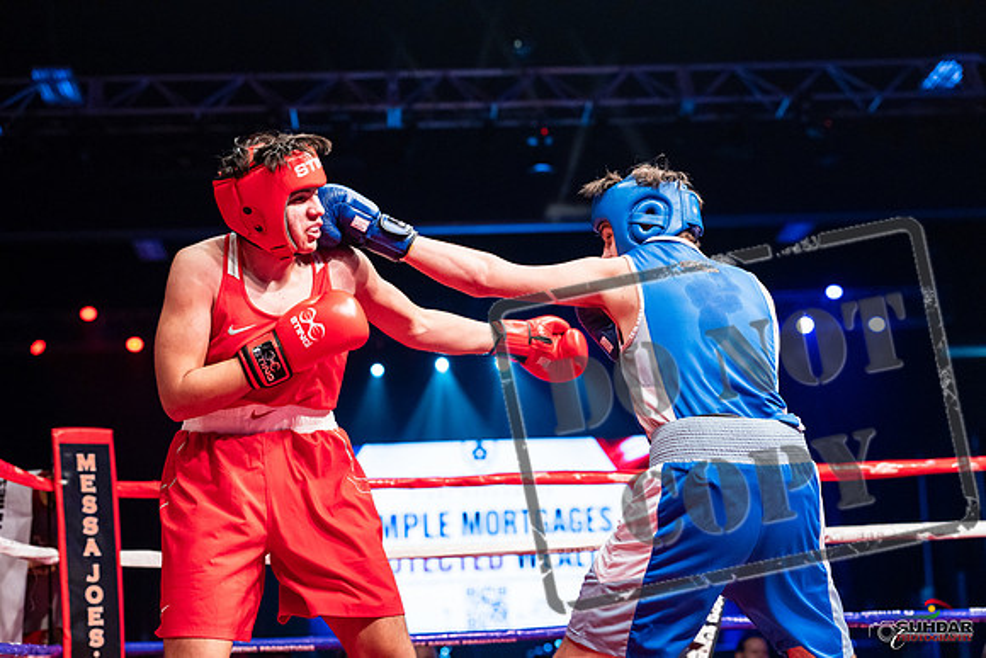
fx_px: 1753
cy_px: 329
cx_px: 493
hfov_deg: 31.4
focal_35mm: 64
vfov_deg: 21.3
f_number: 2.8
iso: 4000
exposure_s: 1/1000
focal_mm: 64
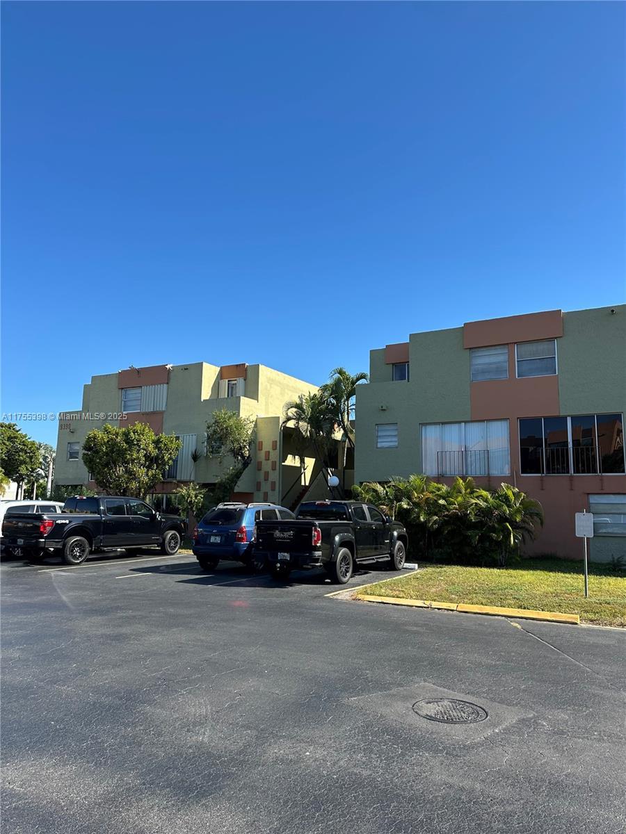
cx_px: 313
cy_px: 417
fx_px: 579
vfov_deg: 71.6
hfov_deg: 56.8
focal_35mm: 24
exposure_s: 1/2732
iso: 80
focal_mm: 6.86
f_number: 1.78
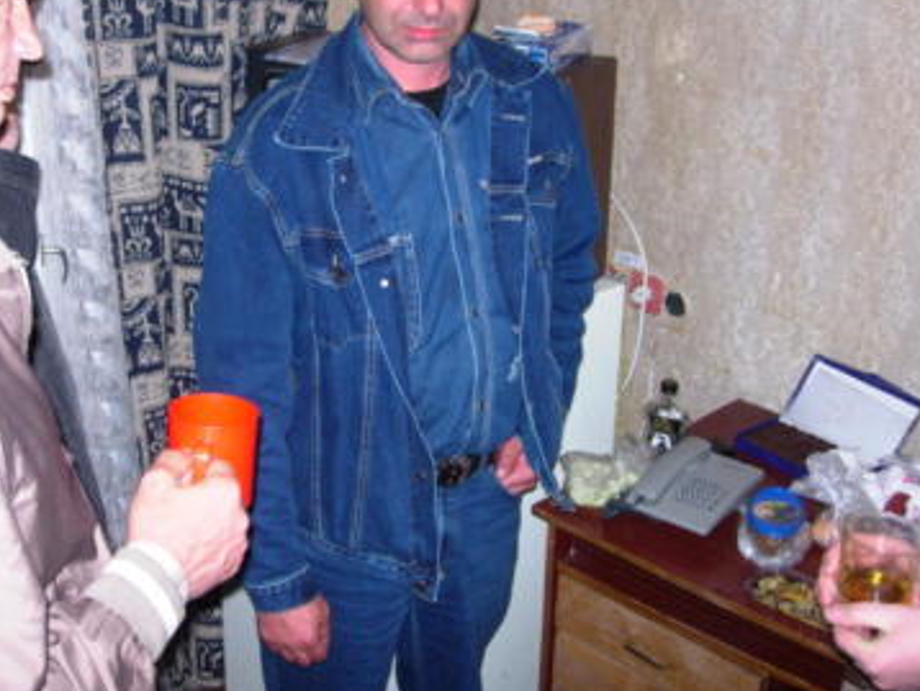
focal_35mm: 53
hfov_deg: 36.0
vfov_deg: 27.5
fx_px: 1410
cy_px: 261
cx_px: 352
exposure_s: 1/64
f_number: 2.8
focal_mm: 7.8
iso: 79
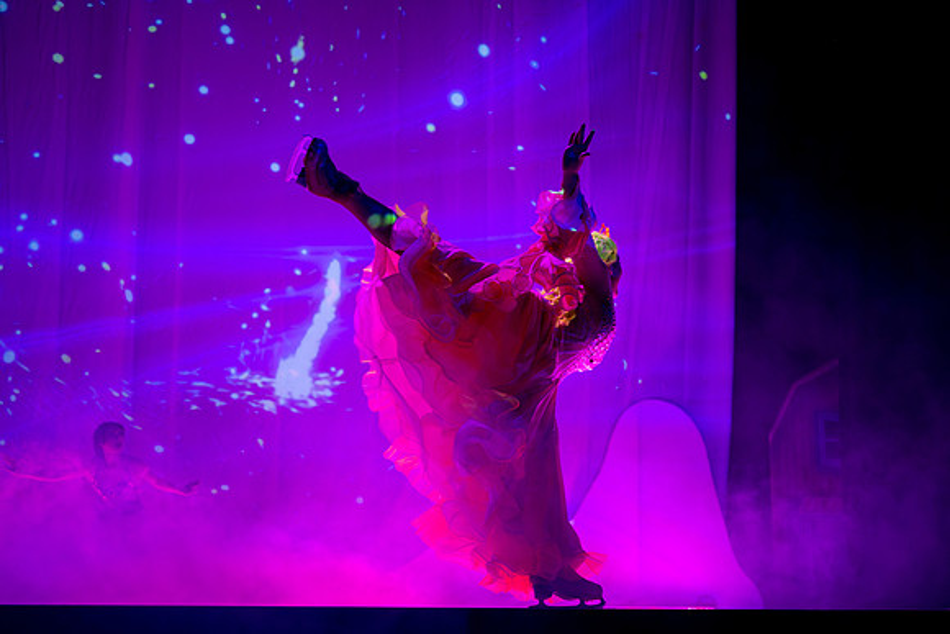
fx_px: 1593
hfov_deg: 33.2
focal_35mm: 60
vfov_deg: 22.5
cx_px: 423
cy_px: 361
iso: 2500
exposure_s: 1/320
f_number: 2.8
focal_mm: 53
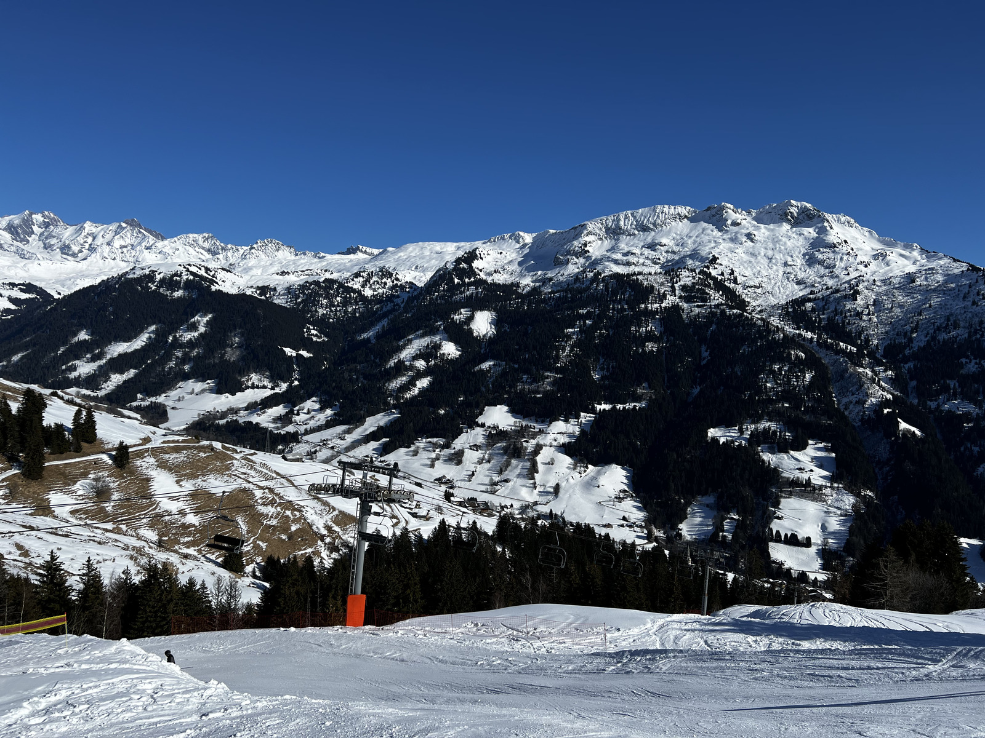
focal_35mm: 26
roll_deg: -2.8
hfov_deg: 67.3
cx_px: 492
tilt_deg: -2.5
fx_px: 740
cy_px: 369
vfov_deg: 53.1
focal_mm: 5.7
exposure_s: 1/9434
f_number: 1.5
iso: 50
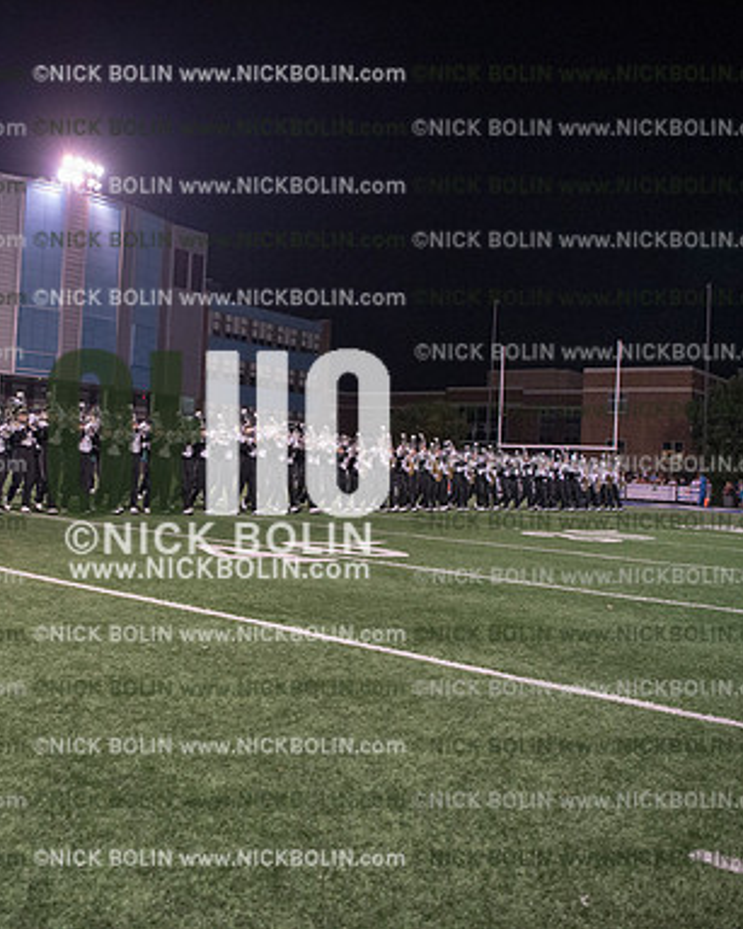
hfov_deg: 42.4
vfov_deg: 52.9
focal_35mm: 34
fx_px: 935
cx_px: 218
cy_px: 466
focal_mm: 24
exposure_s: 1/500
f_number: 3.2
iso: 3200
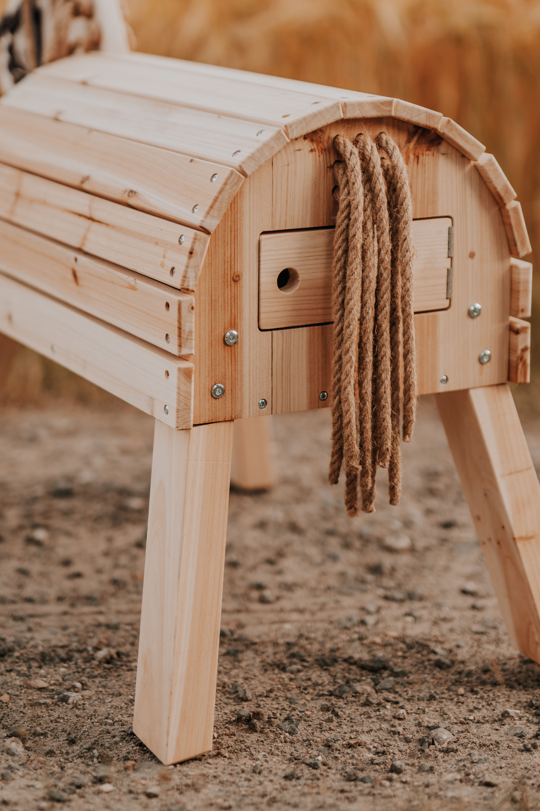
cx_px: 225
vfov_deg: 24.4
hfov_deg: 16.4
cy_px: 304
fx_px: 1870
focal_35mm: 83
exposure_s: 1/800
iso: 100
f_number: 1.4
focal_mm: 50
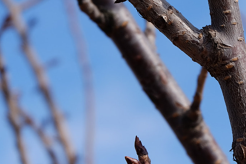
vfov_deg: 7.7
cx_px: 158
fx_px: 1202
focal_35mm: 176
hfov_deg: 11.7
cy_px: 176
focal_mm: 50
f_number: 5.6
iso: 200
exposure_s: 1/750
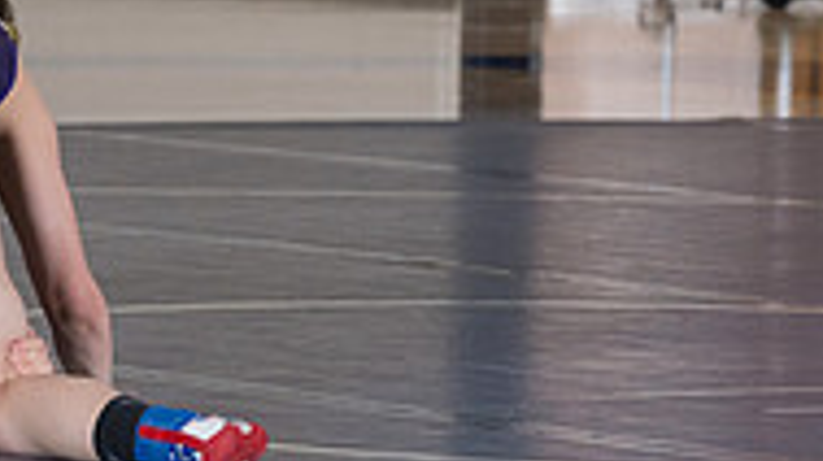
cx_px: -144
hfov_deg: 4.6
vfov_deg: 2.6
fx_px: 10184
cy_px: 233
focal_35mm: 467
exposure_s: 1/250
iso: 1250
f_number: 5.6
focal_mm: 145
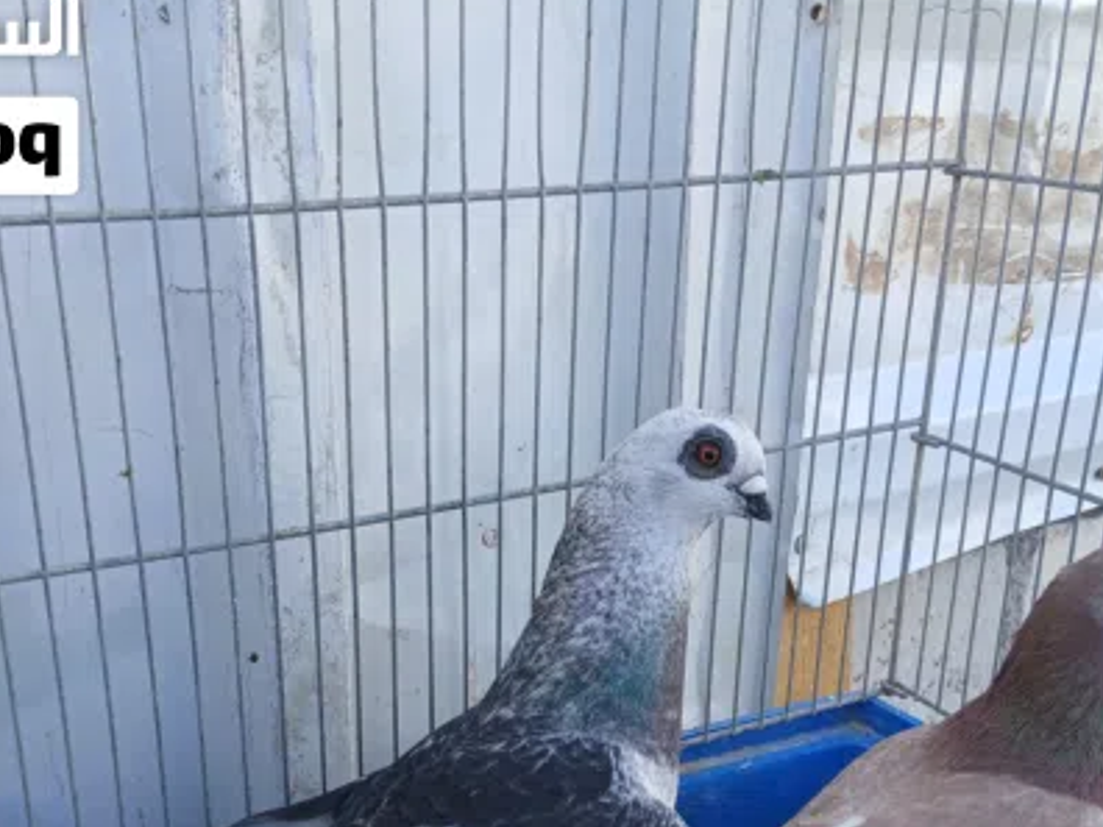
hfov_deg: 44.7
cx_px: 499
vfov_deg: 33.8
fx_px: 1338
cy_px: 596
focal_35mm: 42
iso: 32
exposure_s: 1/100
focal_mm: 3.98
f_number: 1.8
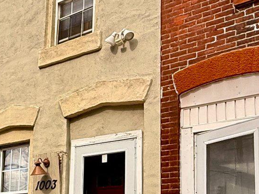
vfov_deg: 27.3
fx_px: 389
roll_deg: -1.9
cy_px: 162
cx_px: -111
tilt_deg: +12.6
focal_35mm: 52
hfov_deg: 27.6
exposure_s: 1/686
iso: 50
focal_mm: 2.22
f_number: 2.2
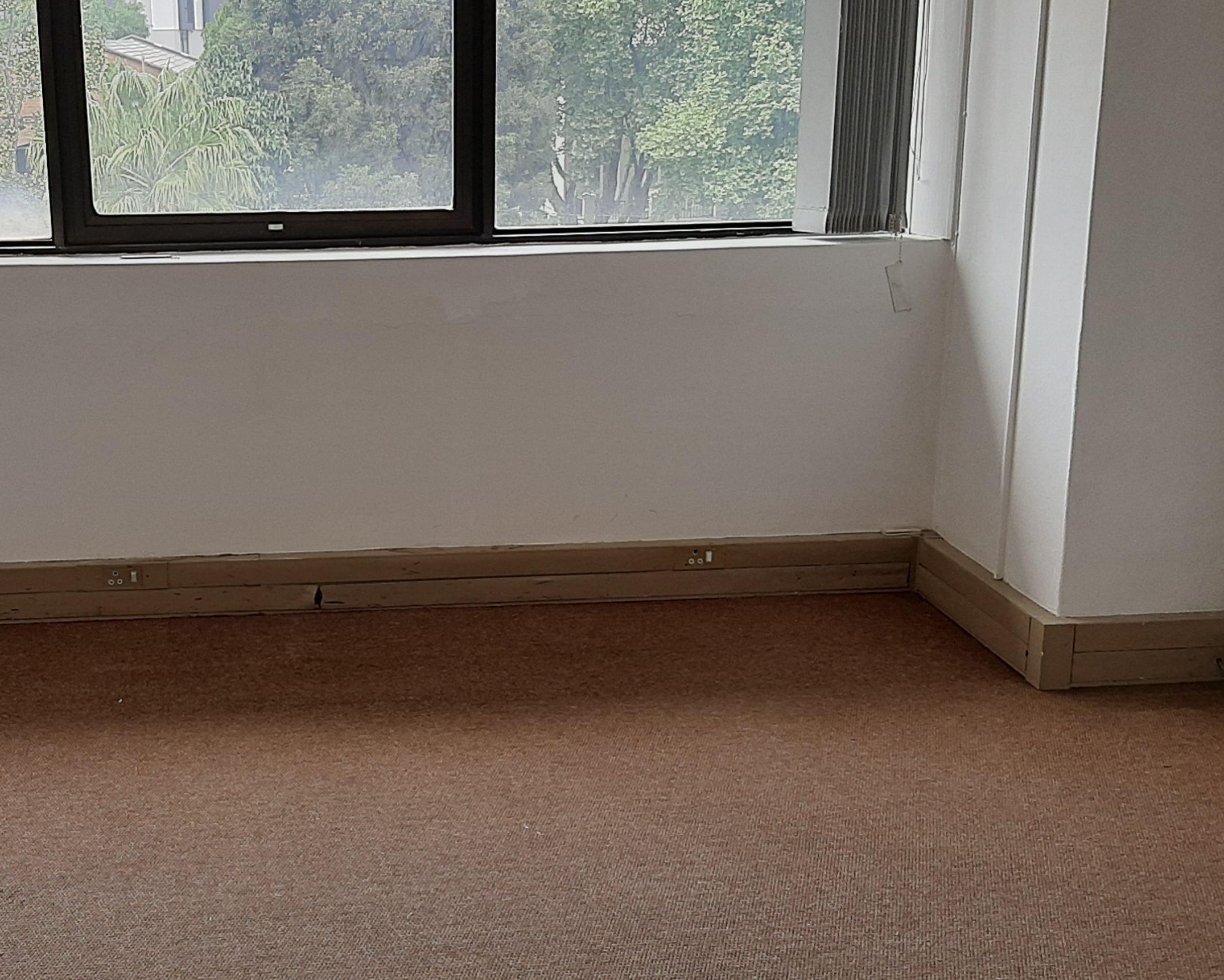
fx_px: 1775
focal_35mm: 49
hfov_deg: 37.5
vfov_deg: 30.8
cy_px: 512
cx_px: 376
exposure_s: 1/270
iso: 40
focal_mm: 3.93
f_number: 1.7
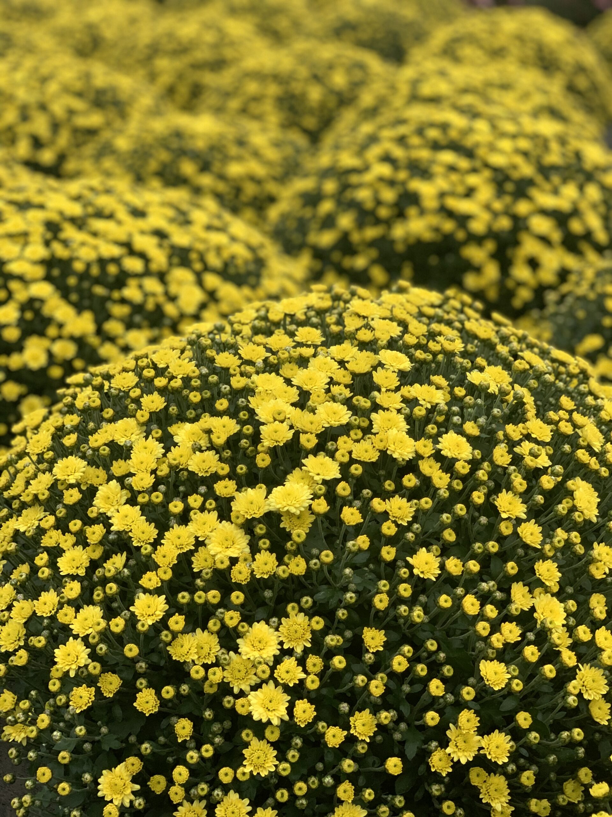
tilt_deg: -22.3
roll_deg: +1.8
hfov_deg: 28.0
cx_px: 306
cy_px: 408
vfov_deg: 36.8
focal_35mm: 52
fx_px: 1226
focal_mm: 6
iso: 125
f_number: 2.4
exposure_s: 1/90
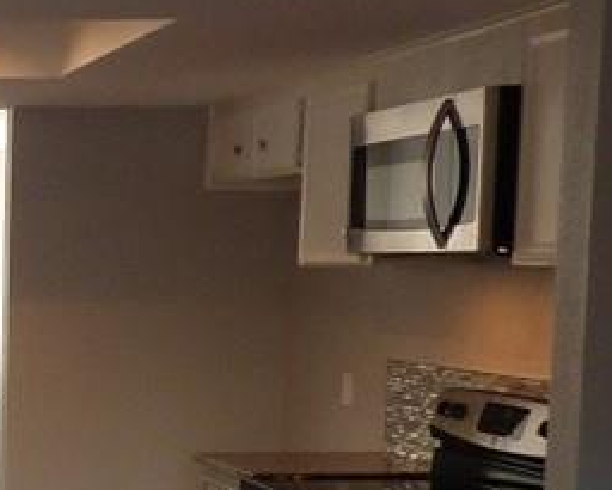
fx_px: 1413
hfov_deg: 20.8
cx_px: -301
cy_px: 468
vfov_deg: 19.2
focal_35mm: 78
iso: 250
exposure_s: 1/60
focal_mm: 3.58
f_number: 2.8
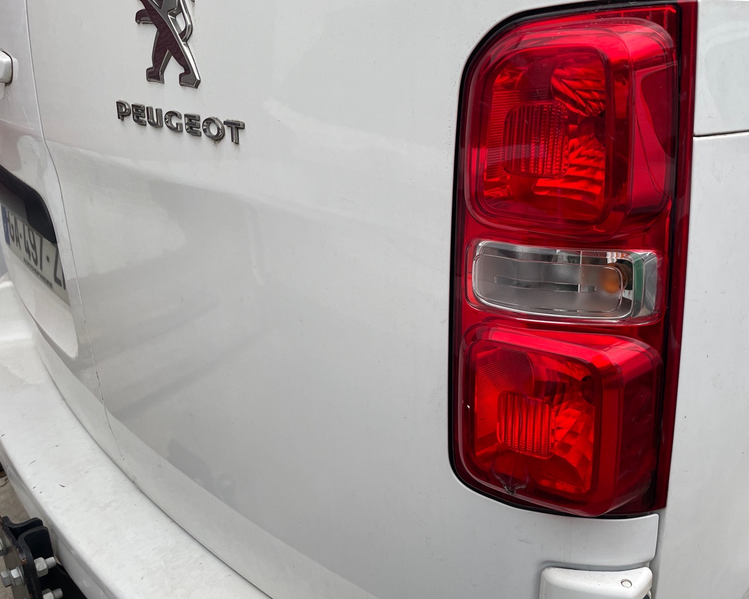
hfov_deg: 50.7
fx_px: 776
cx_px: 491
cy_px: 317
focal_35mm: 35
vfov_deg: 42.2
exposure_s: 1/268
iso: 32
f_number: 1.6
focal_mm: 4.2
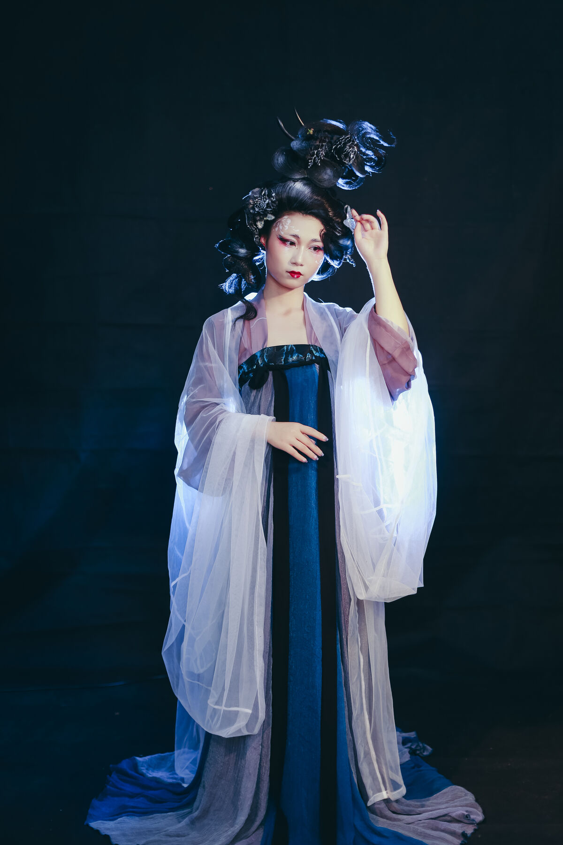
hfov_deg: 27.5
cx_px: 282
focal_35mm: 49
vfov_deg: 40.3
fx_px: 1149
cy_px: 422
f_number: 2
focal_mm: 50
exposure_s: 1/100
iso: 320
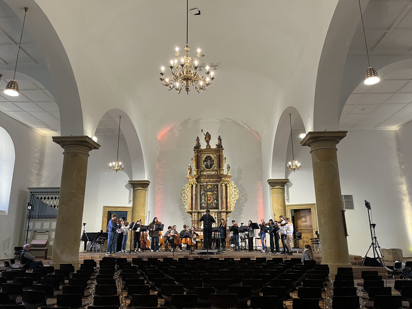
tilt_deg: +15.0
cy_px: 154
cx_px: 206
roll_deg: -0.4
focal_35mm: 26
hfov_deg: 67.3
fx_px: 309
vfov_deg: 53.1
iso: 160
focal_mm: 5.1
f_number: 1.6
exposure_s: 1/50
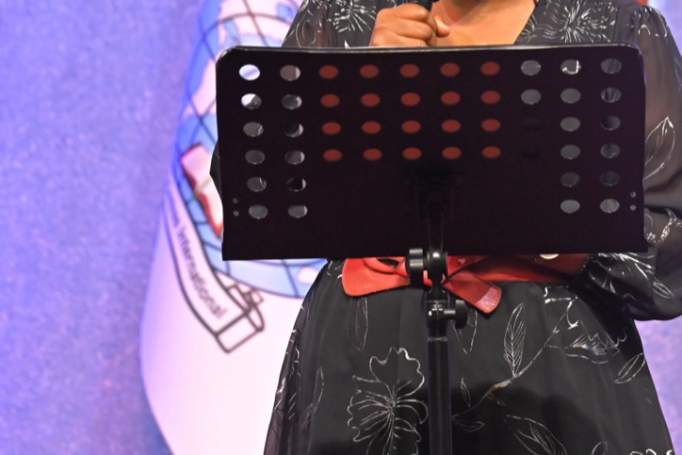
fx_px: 5021
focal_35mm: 265
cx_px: 431
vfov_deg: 5.2
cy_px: 57
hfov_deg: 7.8
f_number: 5.6
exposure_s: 1/200
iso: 5000
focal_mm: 120
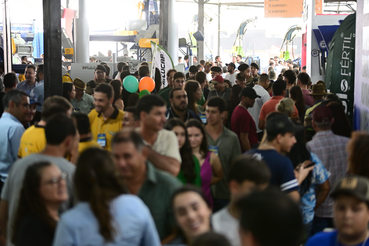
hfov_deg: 20.4
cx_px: 184
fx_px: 1025
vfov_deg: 13.7
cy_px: 123
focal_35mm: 100
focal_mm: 100
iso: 1600
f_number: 2.8
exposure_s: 1/160
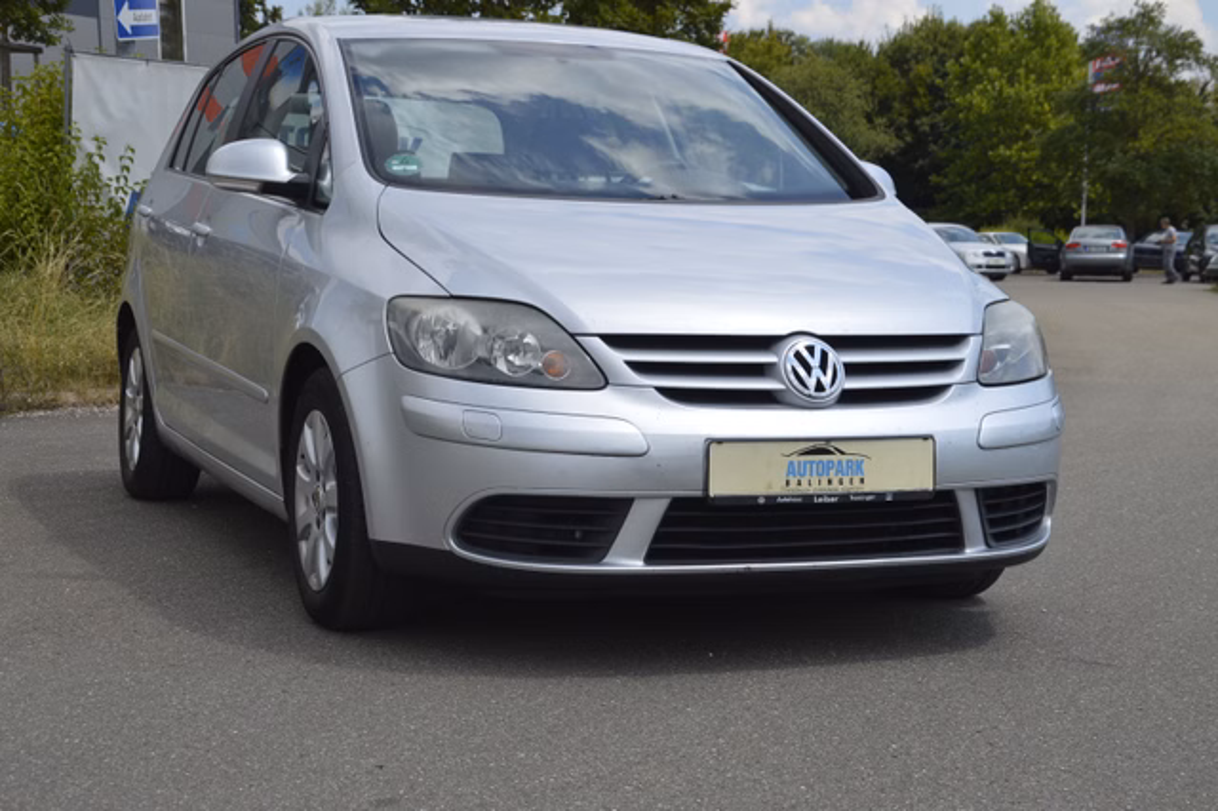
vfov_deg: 21.5
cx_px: 609
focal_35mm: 63
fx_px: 2130
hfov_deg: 31.9
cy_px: 406
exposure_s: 1/250
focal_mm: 42
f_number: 8
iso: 100
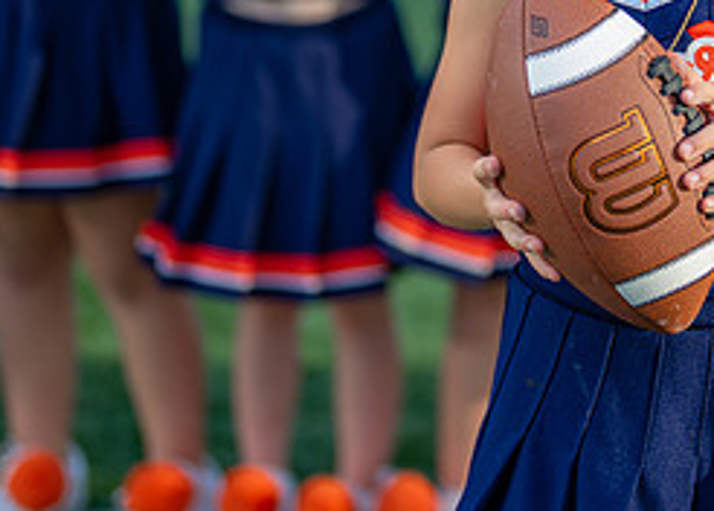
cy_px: -92
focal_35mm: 138
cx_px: 701
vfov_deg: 10.3
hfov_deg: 14.3
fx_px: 2800
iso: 160
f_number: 1.4
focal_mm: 50
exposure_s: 1/2500
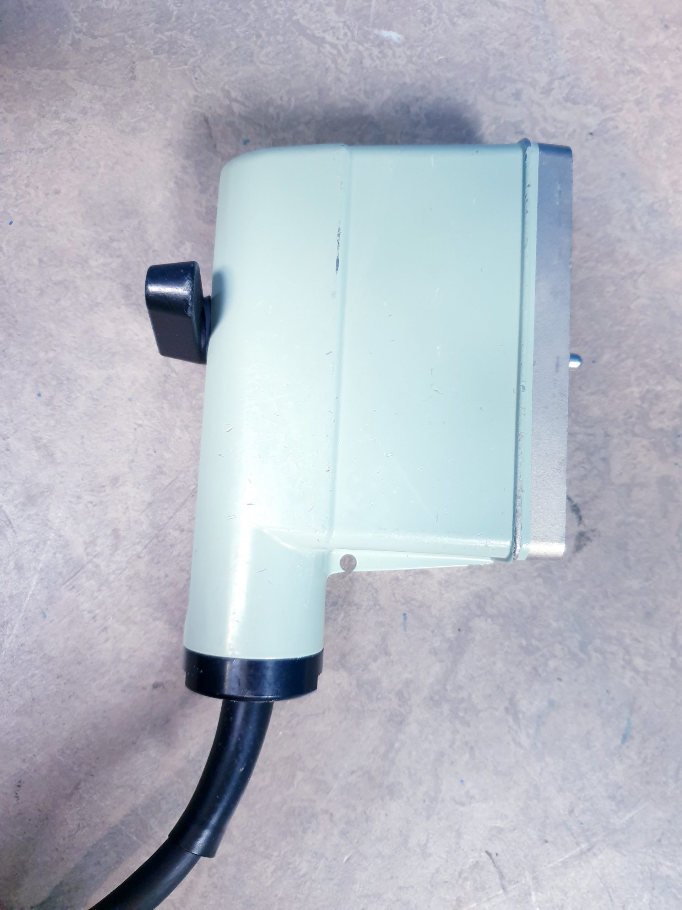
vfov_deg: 67.3
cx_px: 341
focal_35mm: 26
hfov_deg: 53.1
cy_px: 455
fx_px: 683
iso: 250
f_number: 1.5
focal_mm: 4.3
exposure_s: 1/50
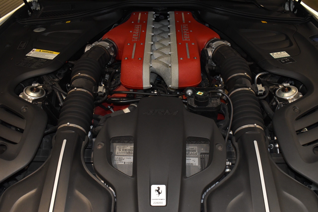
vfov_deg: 40.0
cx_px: 159
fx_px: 292
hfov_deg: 57.2
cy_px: 106
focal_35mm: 33
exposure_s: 1/60
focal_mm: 22
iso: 2000
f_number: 8
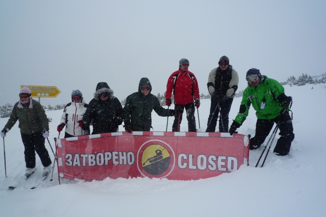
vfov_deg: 48.0
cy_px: 110
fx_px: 245
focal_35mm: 27
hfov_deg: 67.4
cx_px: 159
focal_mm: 4.4
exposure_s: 1/640
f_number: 5
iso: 100
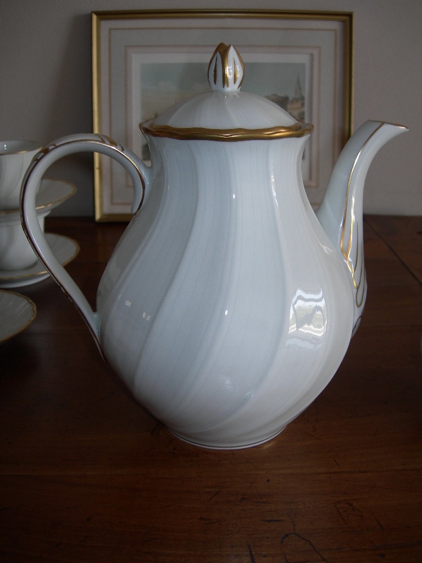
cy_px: 282
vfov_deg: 49.0
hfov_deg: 37.7
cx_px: 211
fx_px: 618
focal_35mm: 38
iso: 50
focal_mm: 7.8
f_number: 2.8
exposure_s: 1/30
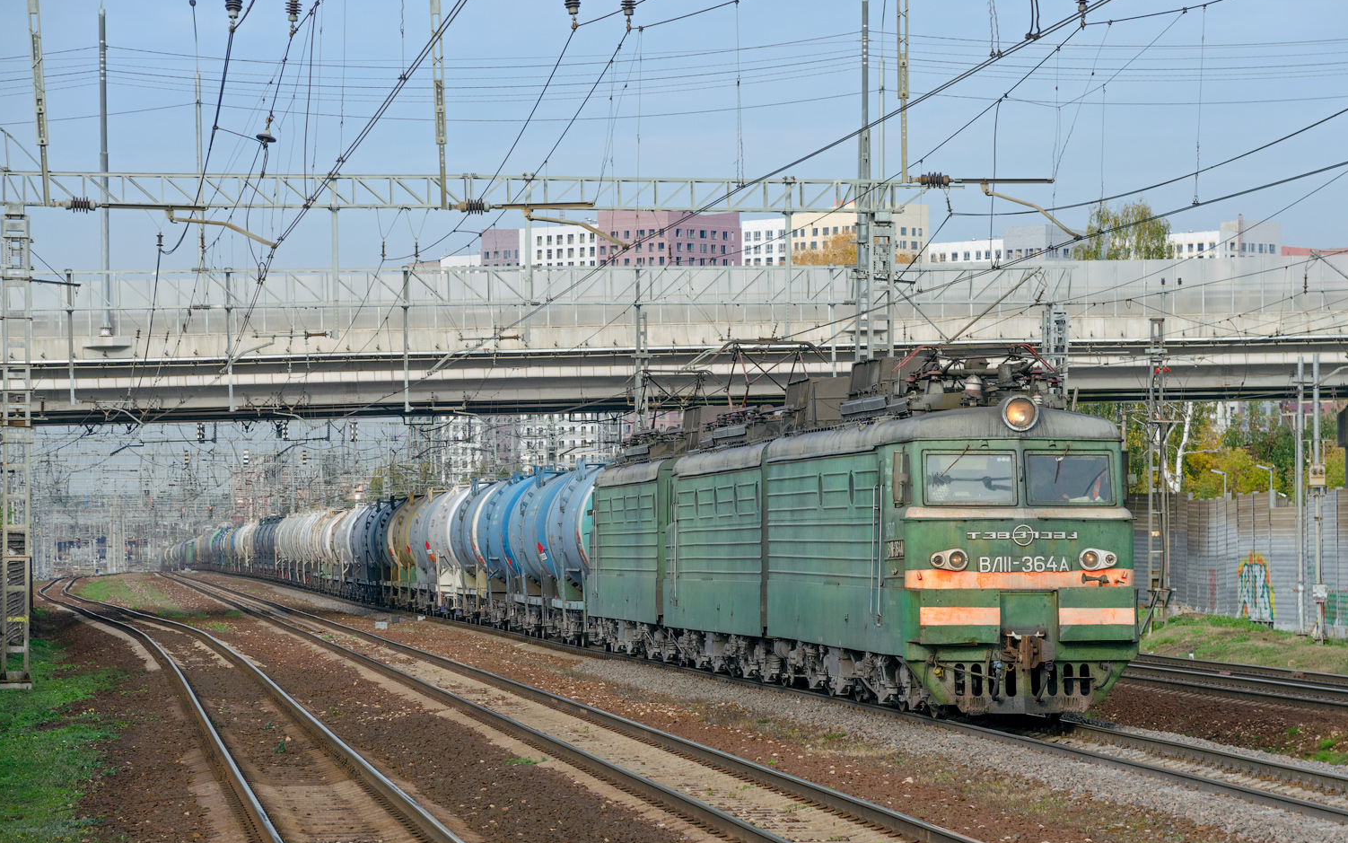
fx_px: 5070
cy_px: 438
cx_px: 673
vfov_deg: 9.5
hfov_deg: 15.1
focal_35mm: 138
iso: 400
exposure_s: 1/640
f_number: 7.1
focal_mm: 90
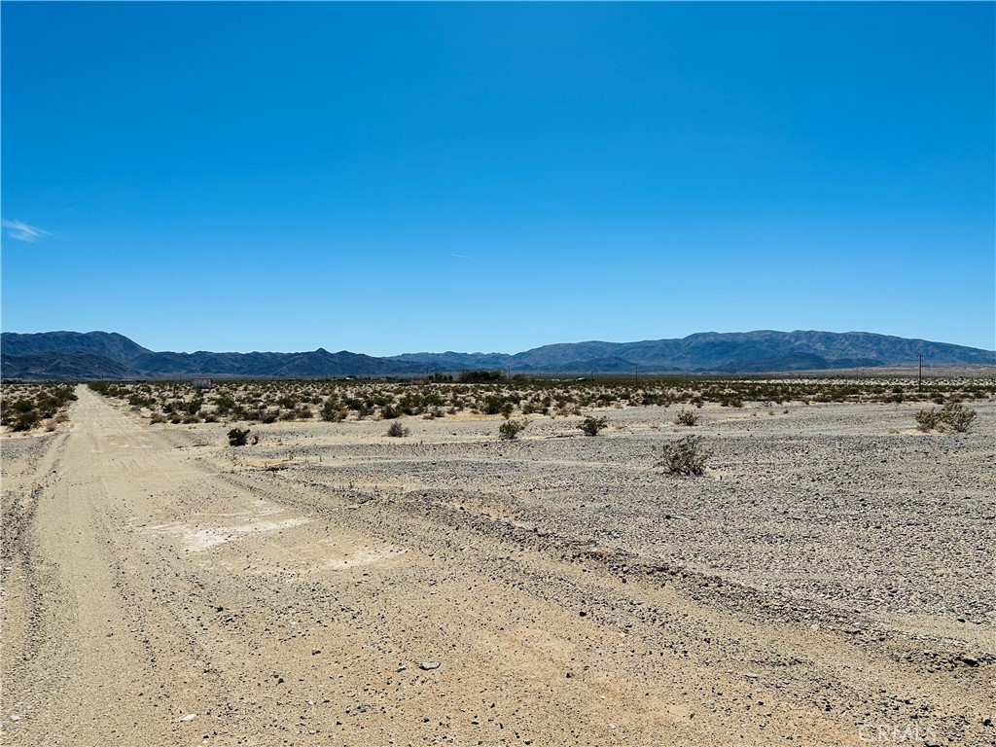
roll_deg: -0.9
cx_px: 498
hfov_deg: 71.6
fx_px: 691
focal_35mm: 24
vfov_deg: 56.8
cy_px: 374
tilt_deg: +0.4
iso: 80
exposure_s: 1/12048
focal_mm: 6.86
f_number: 1.78
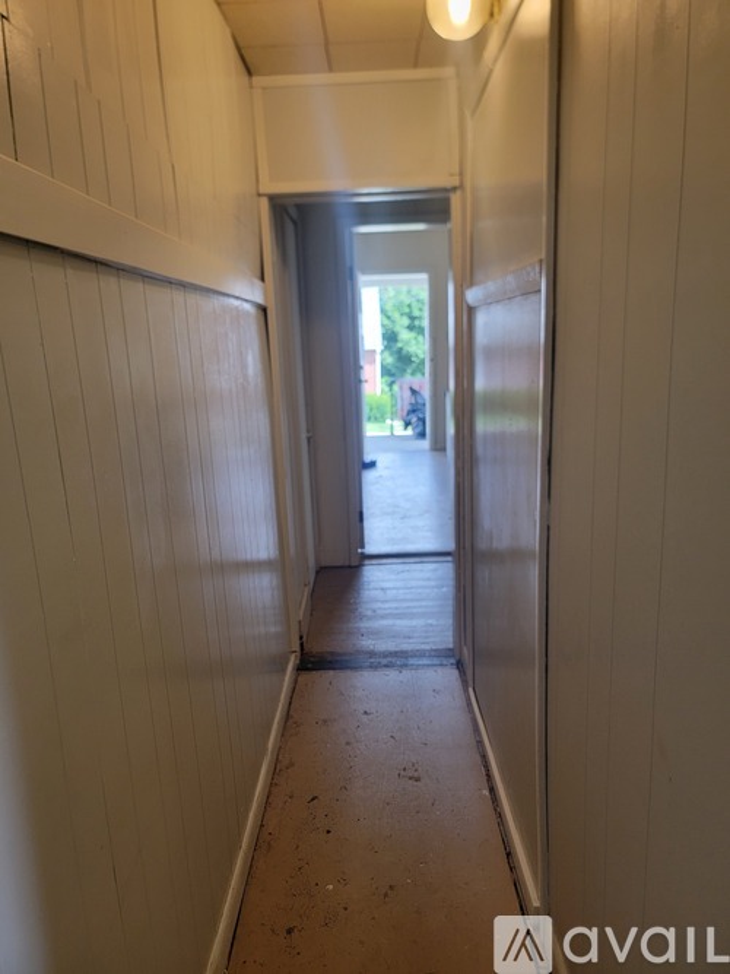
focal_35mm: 24
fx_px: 675
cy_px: 487
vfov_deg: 71.6
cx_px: 365
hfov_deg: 56.8
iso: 160
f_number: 1.8
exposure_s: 1/120
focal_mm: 6.7
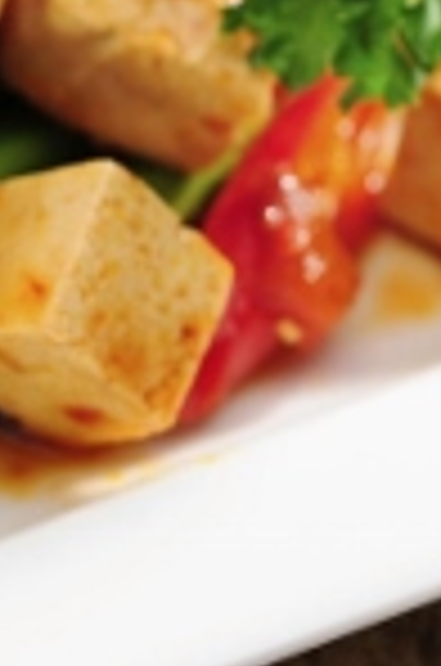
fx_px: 7661
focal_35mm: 415
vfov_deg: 5.0
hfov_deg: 3.3
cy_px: 205
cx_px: -306
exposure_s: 1/8
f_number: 5.6
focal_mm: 105
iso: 100
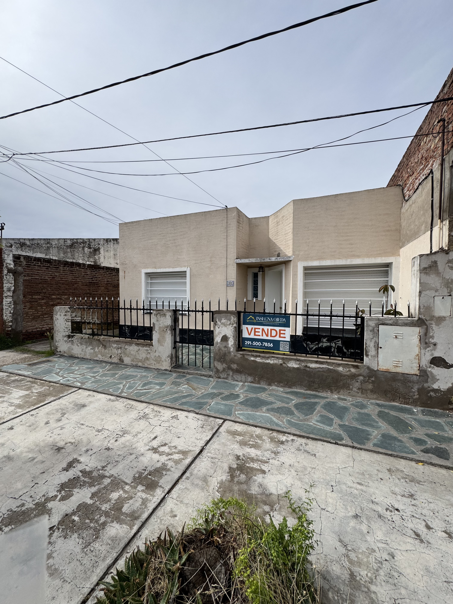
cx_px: 226
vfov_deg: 102.1
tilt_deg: -2.0
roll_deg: -0.1
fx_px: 244
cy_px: 302
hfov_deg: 85.7
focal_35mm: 14
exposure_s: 1/2584
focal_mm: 2.22
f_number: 2.2
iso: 50
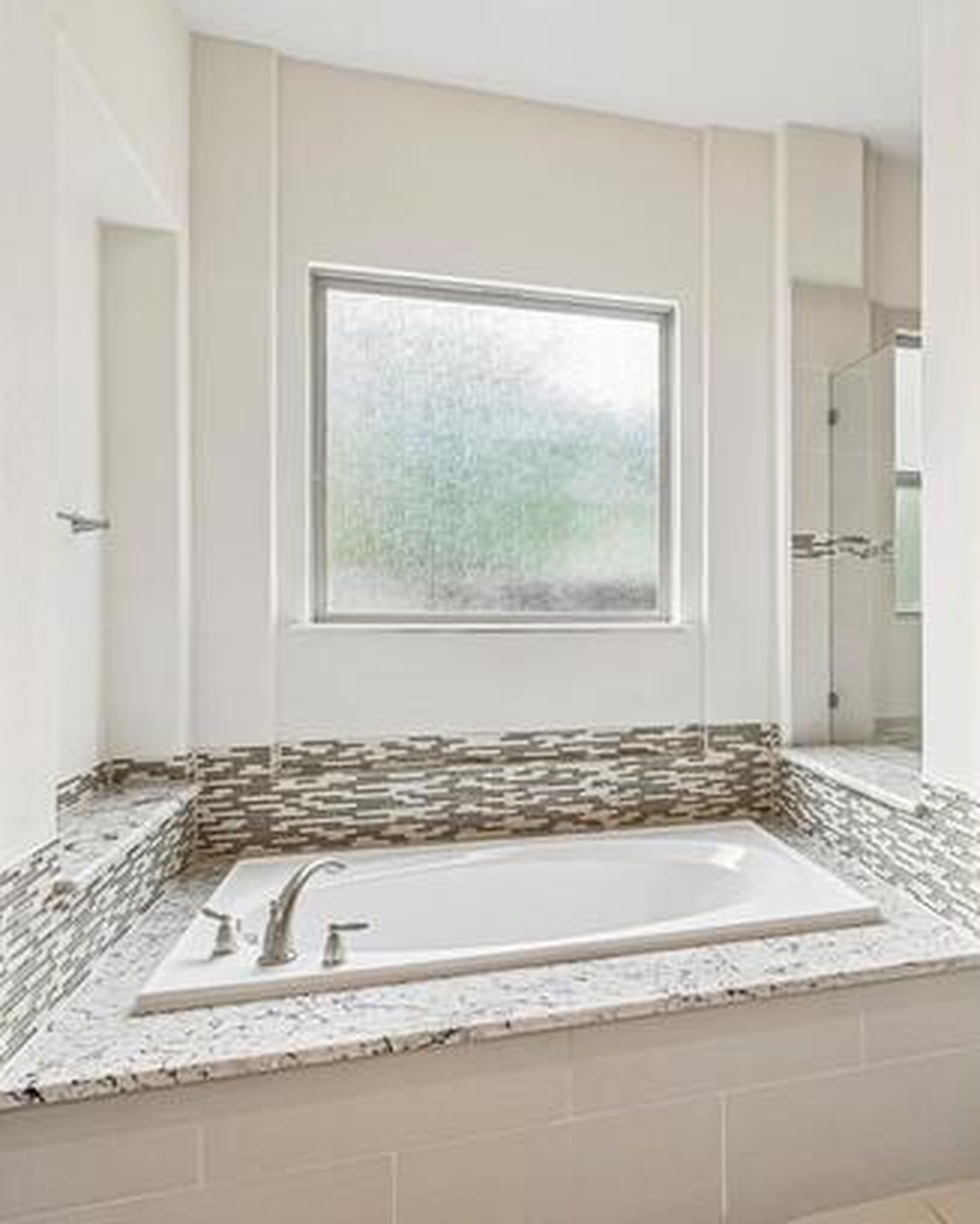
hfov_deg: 51.3
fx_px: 932
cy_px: 591
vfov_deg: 66.5
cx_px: 812
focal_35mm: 26
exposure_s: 1/60
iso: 400
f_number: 8
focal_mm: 17.5
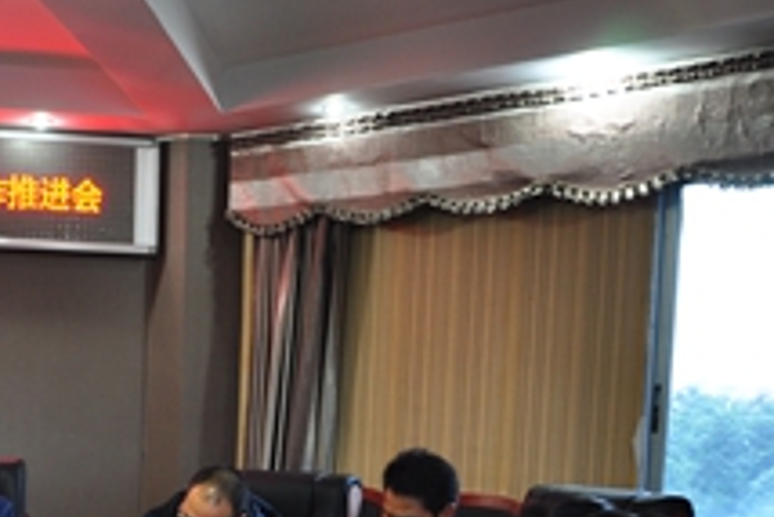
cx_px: -123
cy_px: 550
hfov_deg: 28.3
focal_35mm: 63
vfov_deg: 20.7
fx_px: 1355
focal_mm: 18
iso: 360
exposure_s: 1/30
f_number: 3.5
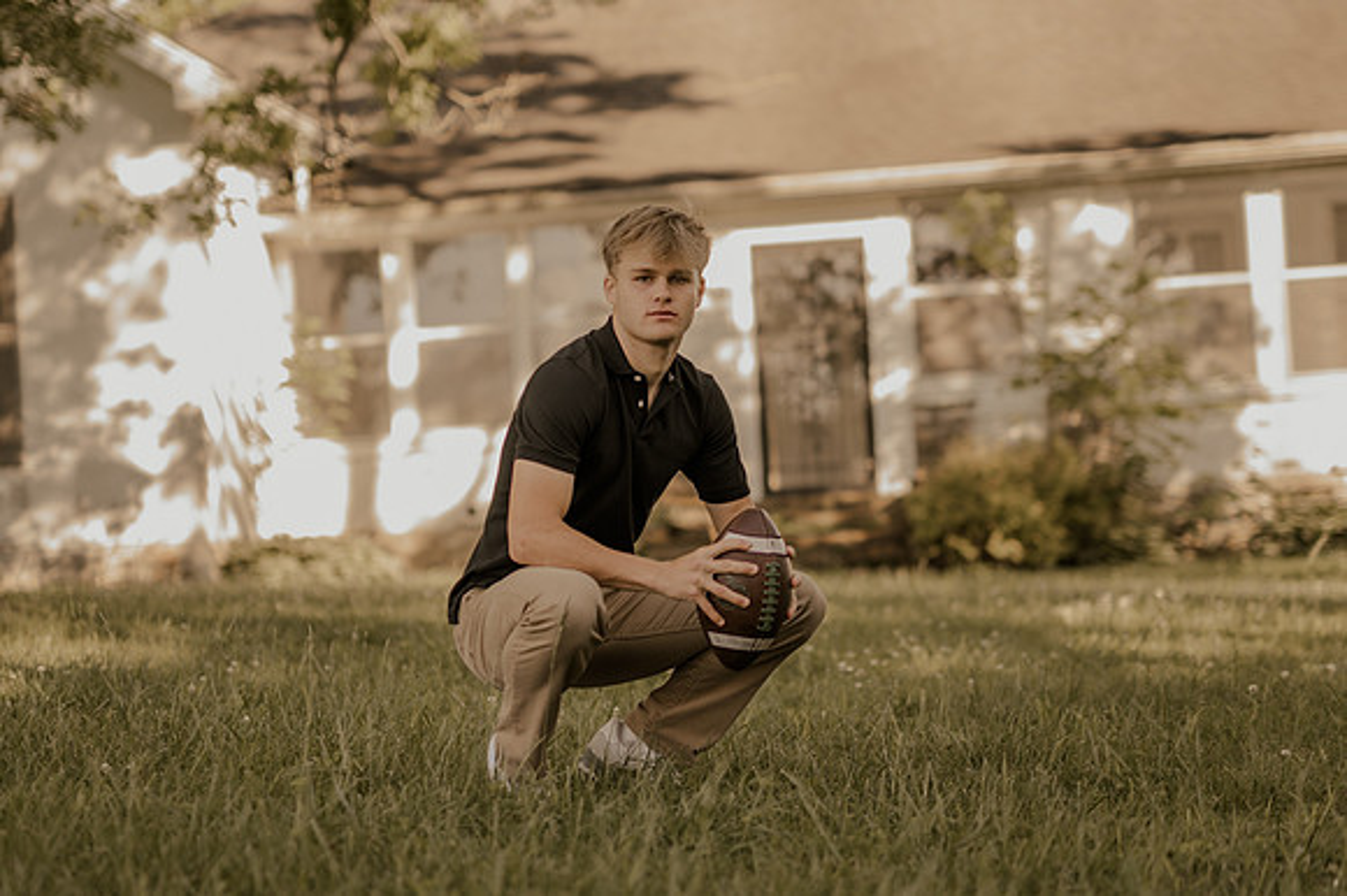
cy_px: 448
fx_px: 2805
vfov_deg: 18.2
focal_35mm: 75
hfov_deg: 27.0
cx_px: 674
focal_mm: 50
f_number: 1.8
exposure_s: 1/800
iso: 100
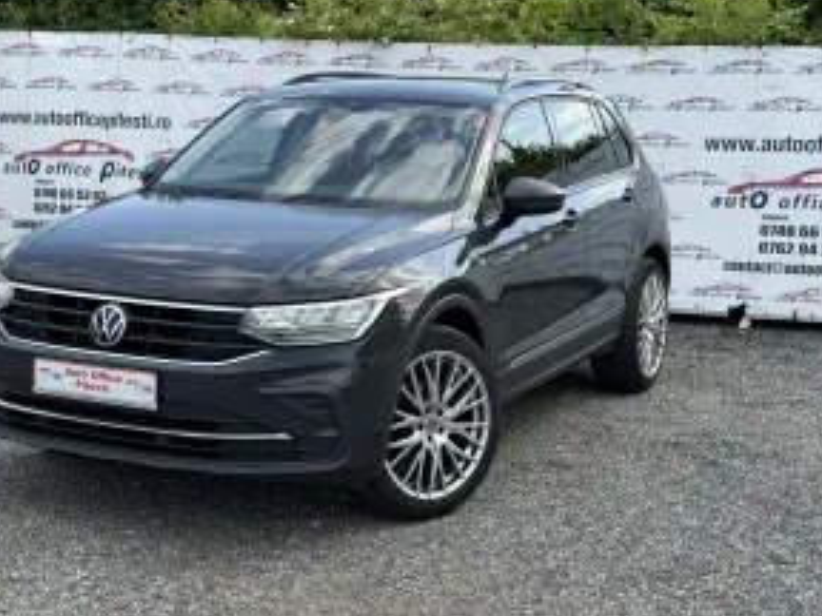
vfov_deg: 24.4
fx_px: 1425
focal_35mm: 60
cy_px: 297
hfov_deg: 32.1
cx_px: 362
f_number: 1.78
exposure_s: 1/1838
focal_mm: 6.76
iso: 64
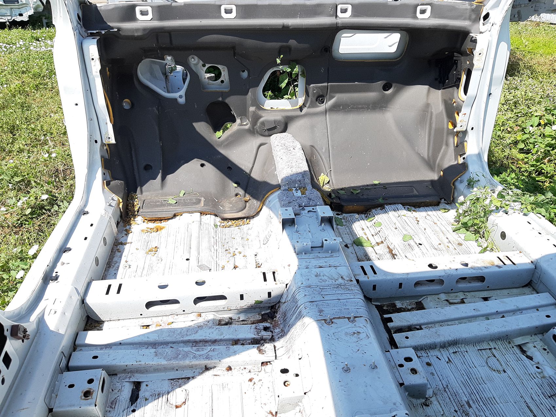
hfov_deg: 65.3
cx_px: 278
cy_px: 208
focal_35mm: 27
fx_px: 434
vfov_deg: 51.3
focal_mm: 3.93
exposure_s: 1/1441
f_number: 1.7
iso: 40
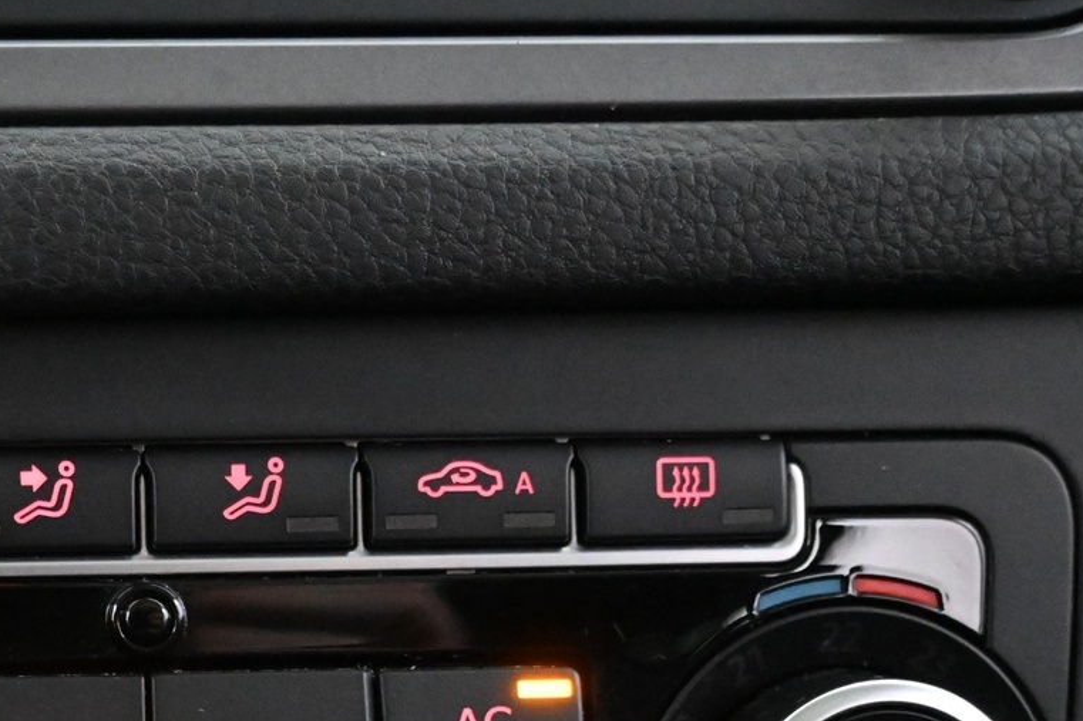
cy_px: 751
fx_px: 2017
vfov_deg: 19.6
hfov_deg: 28.8
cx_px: 91
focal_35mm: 67
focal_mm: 21
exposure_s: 1/30
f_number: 4
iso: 10000
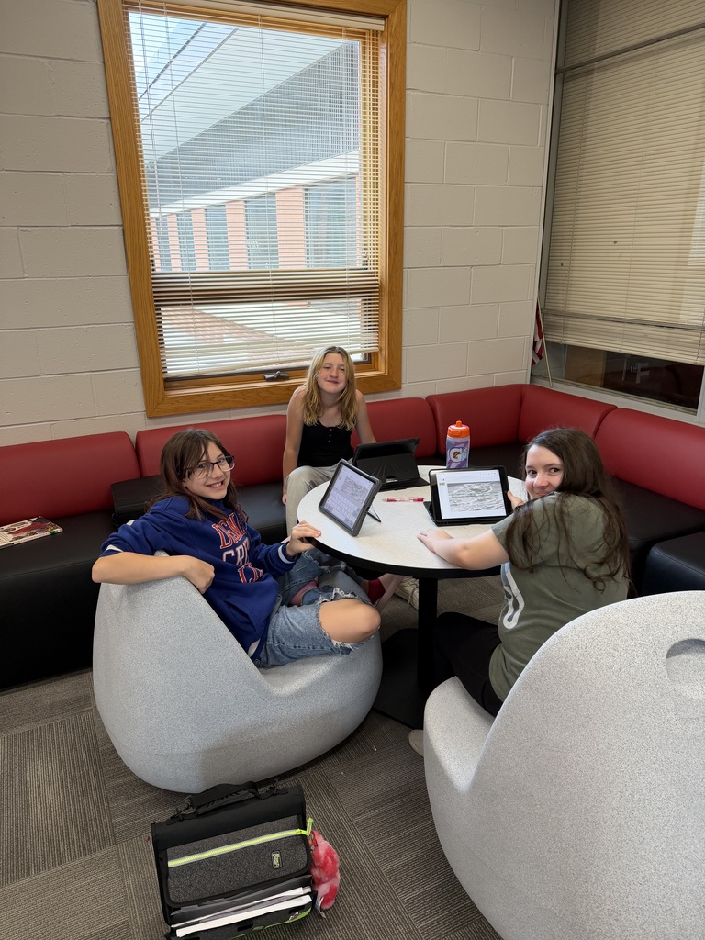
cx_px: 352
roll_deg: +0.2
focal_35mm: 24
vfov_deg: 71.6
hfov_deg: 56.8
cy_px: 470
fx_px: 652
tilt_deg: -18.5
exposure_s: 1/173
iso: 125
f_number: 1.78
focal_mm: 6.76
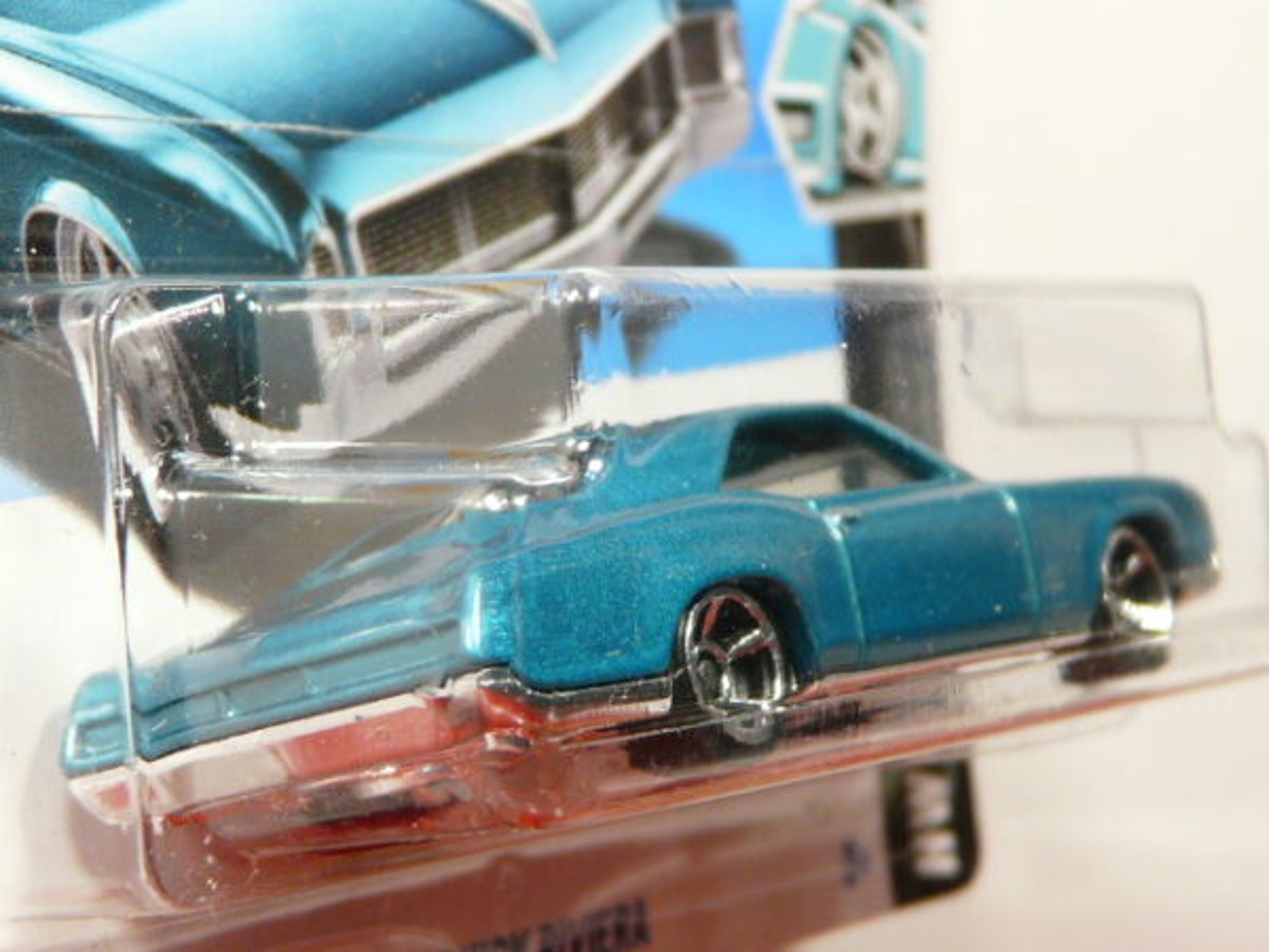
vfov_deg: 16.1
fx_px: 3373
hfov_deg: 21.3
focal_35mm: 92
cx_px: 634
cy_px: 476
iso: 125
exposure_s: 1/50
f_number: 3.2
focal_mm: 9.5
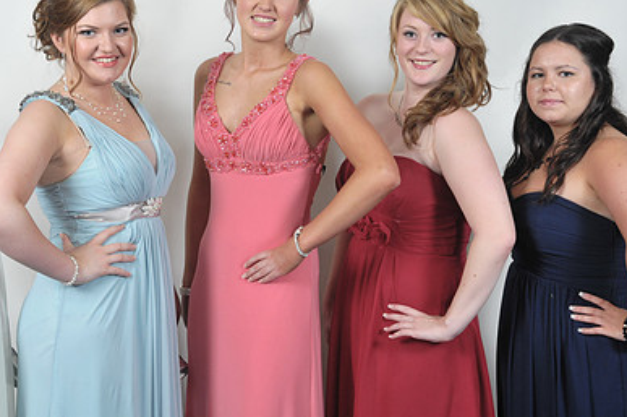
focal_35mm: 72
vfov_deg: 18.8
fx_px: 1252
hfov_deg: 28.0
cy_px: 131
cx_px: 235
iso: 1000
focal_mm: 48
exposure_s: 1/160
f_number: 7.1
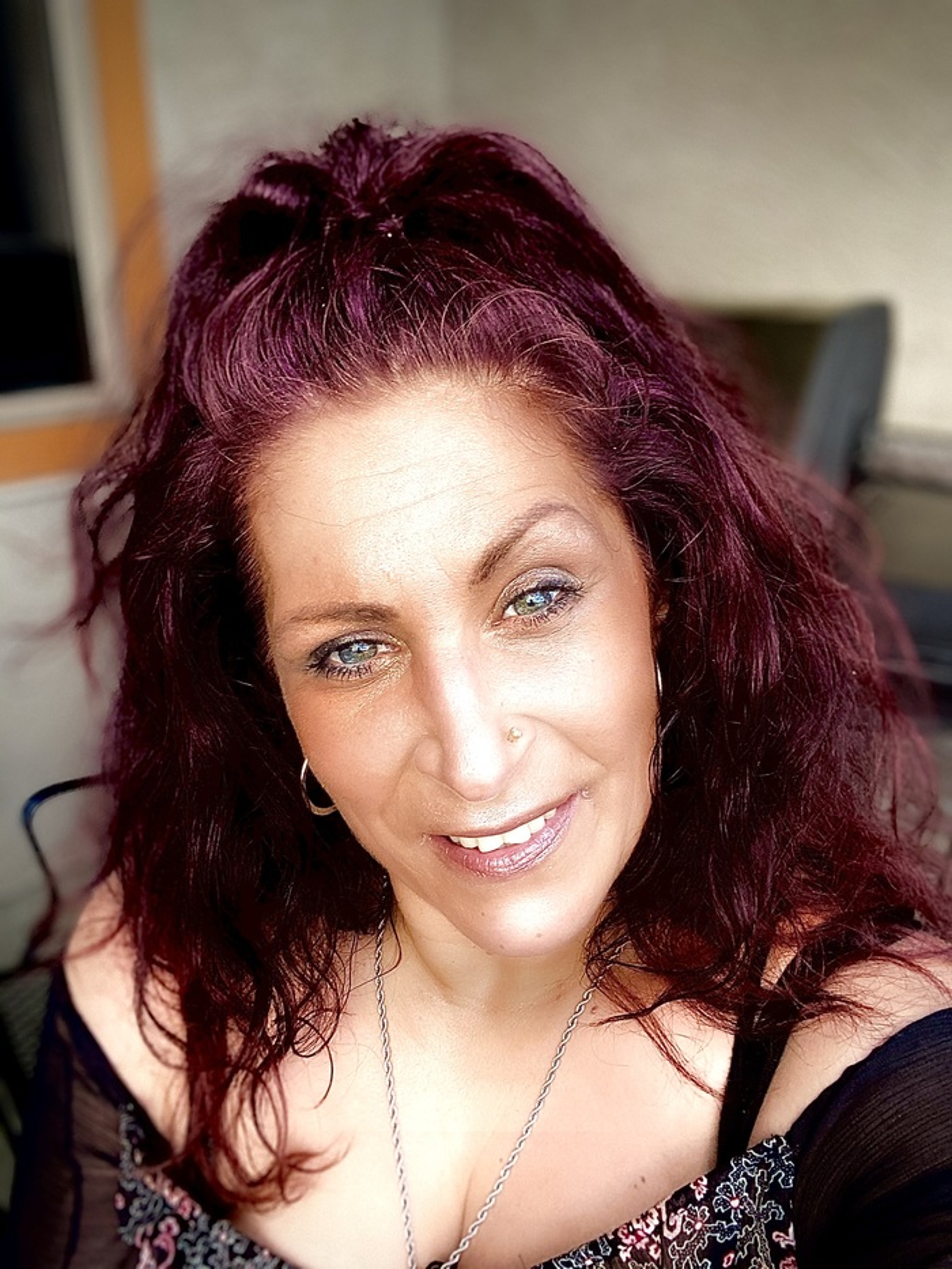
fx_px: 1100
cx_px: 476
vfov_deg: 60.0
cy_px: 634
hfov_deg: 46.8
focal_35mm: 30
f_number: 2.2
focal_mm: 2.71
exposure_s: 1/111
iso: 100
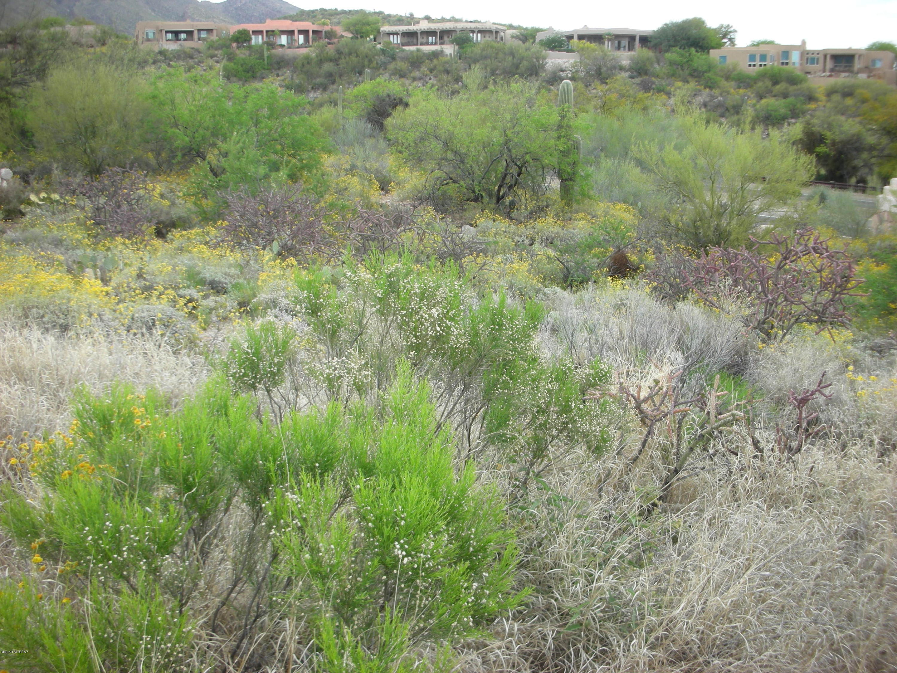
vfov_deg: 40.7
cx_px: 448
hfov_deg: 52.6
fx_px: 907
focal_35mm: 35
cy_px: 336
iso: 50
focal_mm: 5.8
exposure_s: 1/146
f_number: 3
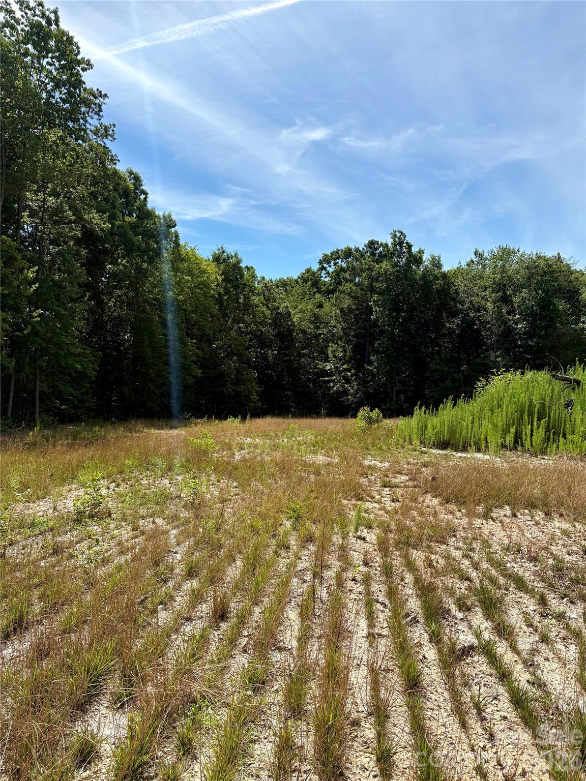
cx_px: 293
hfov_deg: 53.1
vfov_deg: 67.3
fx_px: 587
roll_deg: -0.9
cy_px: 390
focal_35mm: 26
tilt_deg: -2.3
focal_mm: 5.96
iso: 50
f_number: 1.6
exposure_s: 1/4065
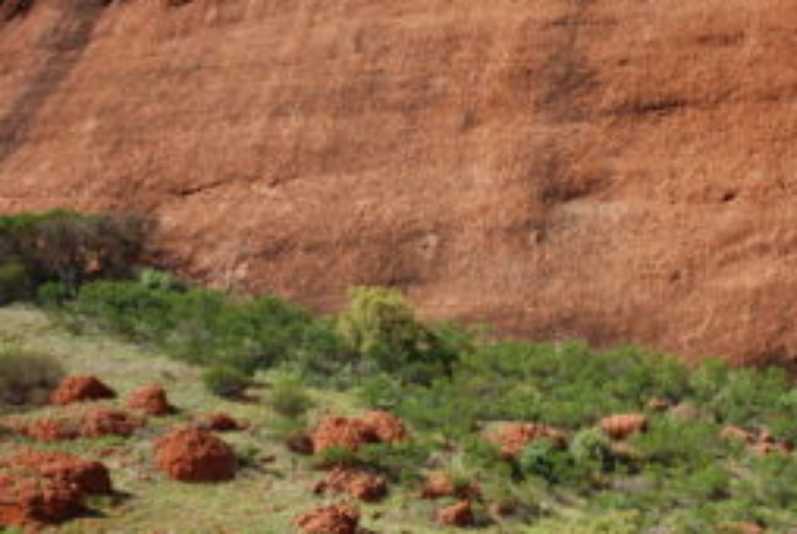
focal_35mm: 71
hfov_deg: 27.9
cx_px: 634
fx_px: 1574
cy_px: 429
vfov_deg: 19.0
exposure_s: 1/320
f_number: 4.5
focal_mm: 24
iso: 100
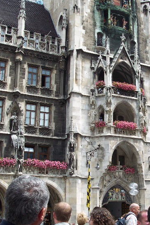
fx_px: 356
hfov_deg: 23.4
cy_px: 114
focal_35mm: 57
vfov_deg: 35.1
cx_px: 125
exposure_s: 1/350
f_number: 4.8
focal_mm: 8
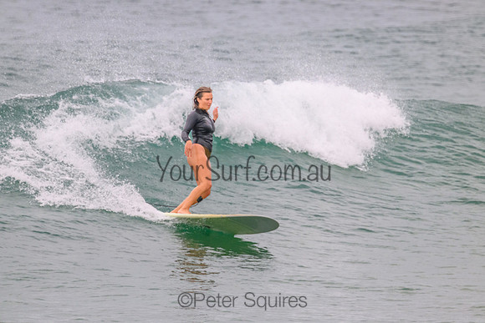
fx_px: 10780
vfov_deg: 1.7
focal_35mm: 800
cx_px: 242
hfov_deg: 2.6
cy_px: 162
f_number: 11
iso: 2500
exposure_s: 1/2000
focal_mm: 800
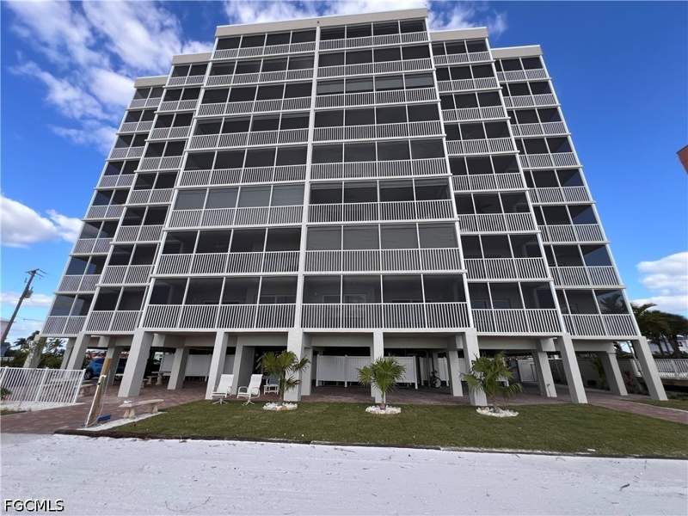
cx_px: 344
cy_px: 258
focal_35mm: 13
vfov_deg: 89.9
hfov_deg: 106.2
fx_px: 258
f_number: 1.8
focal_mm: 1.57
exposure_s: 1/919
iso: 32
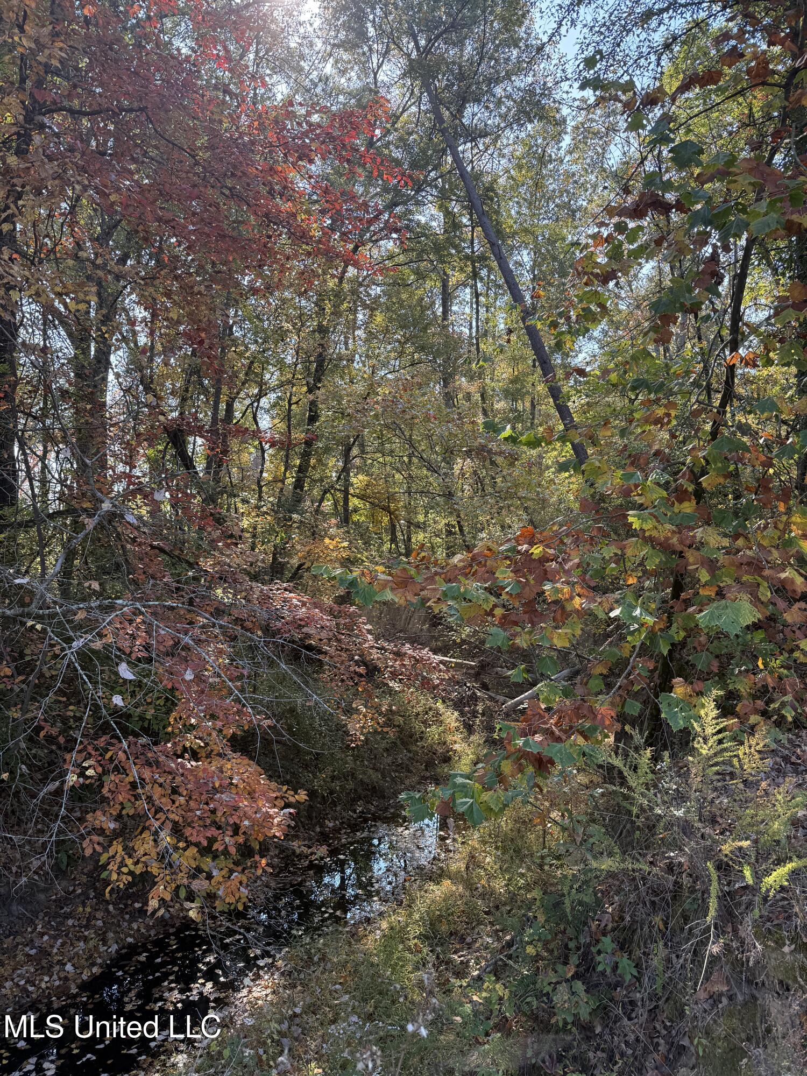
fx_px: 746
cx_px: 404
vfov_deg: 71.6
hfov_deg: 56.8
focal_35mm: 24
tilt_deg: -0.4
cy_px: 538
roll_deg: -0.4
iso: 100
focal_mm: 6.76
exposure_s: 1/598
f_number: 1.78
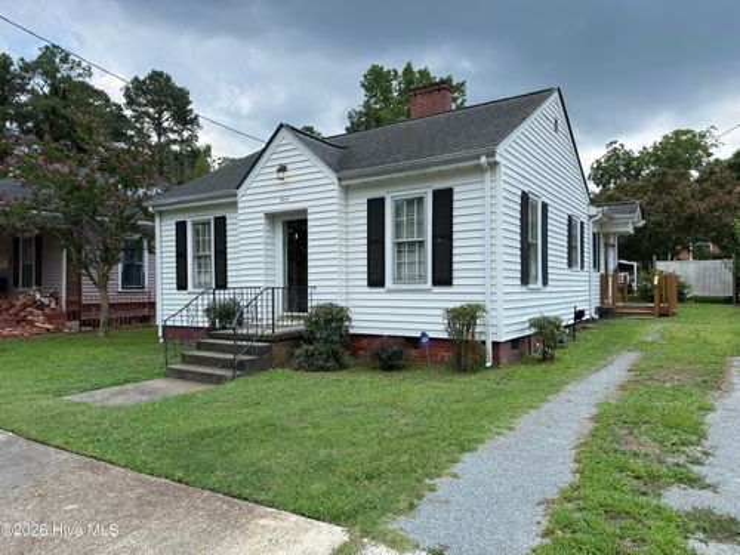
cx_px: 370
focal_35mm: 24
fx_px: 513
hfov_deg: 71.6
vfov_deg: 56.8
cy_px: 278
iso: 80
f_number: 1.78
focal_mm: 6.76
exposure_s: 1/2703
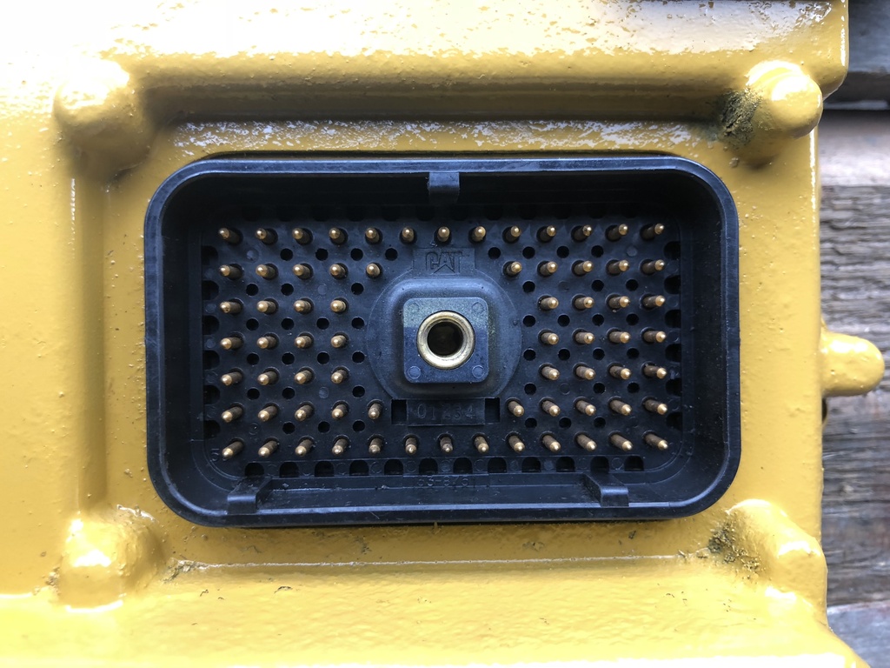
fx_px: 720
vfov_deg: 49.7
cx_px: 445
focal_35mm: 28
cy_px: 334
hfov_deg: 63.4
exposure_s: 1/30
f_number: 1.8
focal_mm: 4
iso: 25
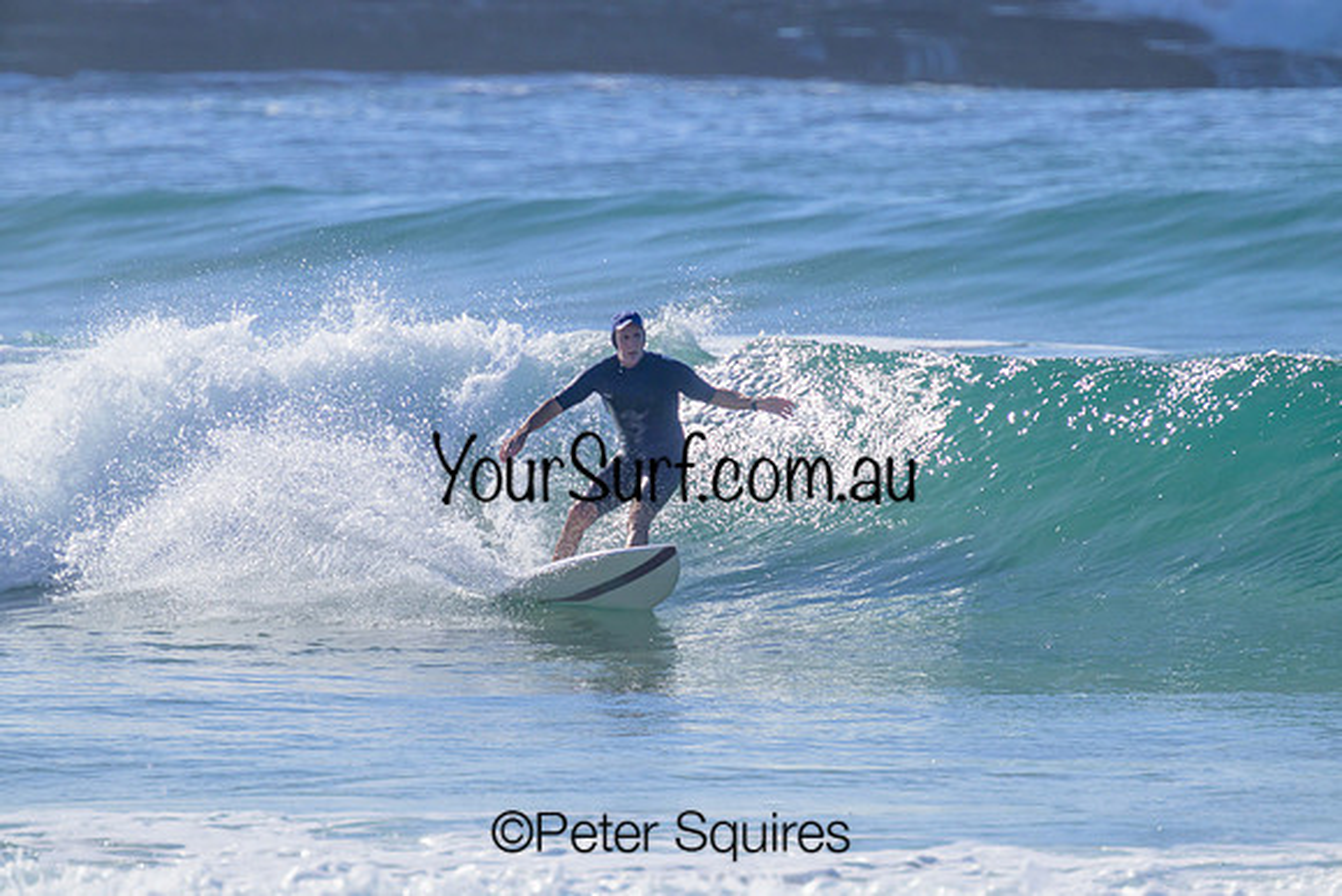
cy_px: 448
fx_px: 29828
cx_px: 671
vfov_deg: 1.7
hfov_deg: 2.6
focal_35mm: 800
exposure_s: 1/2000
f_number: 11
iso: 560
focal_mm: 800
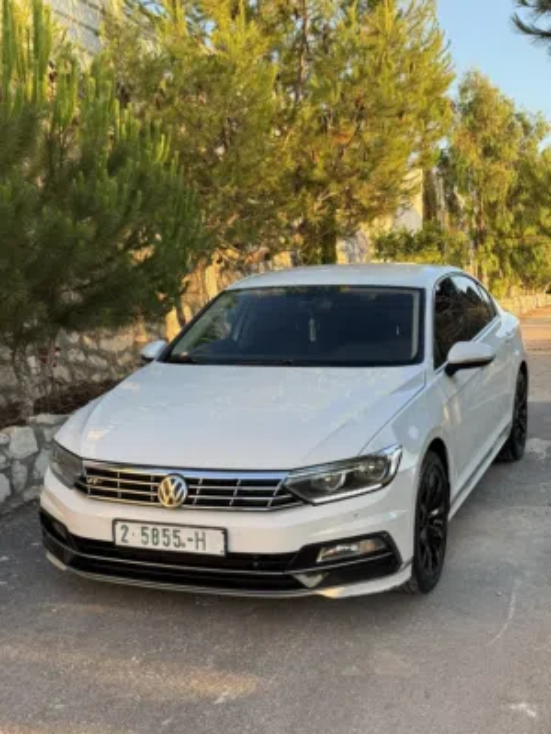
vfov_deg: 39.7
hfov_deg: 30.3
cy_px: 367
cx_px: 276
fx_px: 1019
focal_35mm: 48
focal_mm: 6.76
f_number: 1.78
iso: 64
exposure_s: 1/370
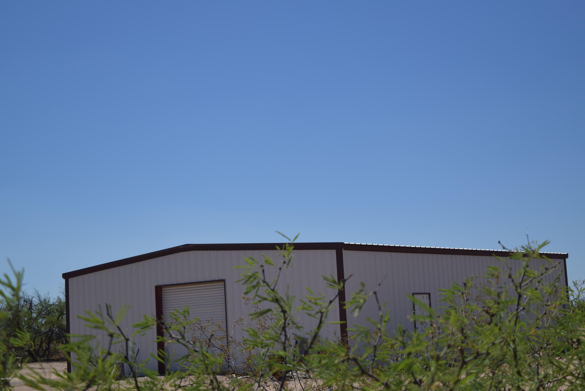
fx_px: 1171
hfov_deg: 28.1
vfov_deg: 19.0
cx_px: 292
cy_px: 196
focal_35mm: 72
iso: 200
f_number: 5.3
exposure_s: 1/2500
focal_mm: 48
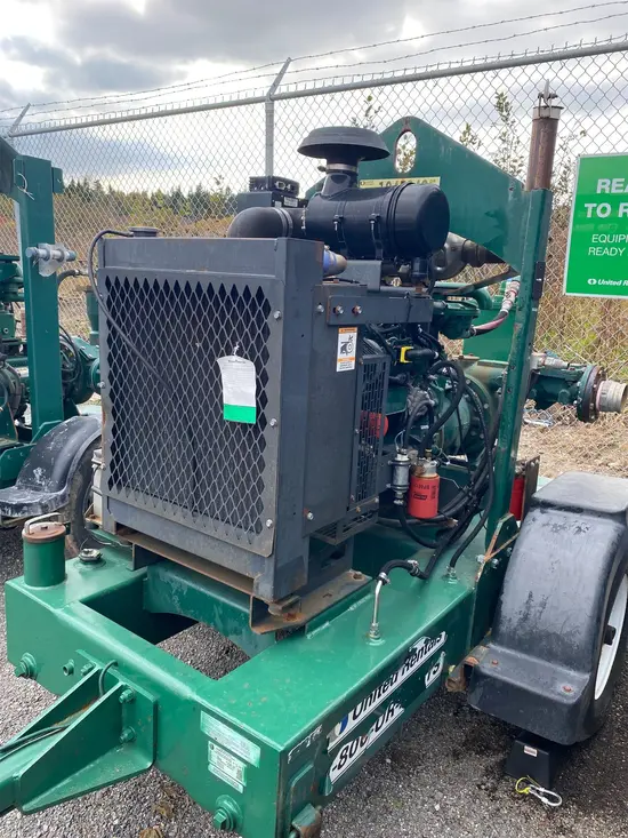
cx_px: 314
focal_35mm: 26
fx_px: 629
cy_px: 419
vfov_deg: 67.3
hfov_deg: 53.1
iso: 32
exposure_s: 1/534
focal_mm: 4.25
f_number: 1.8
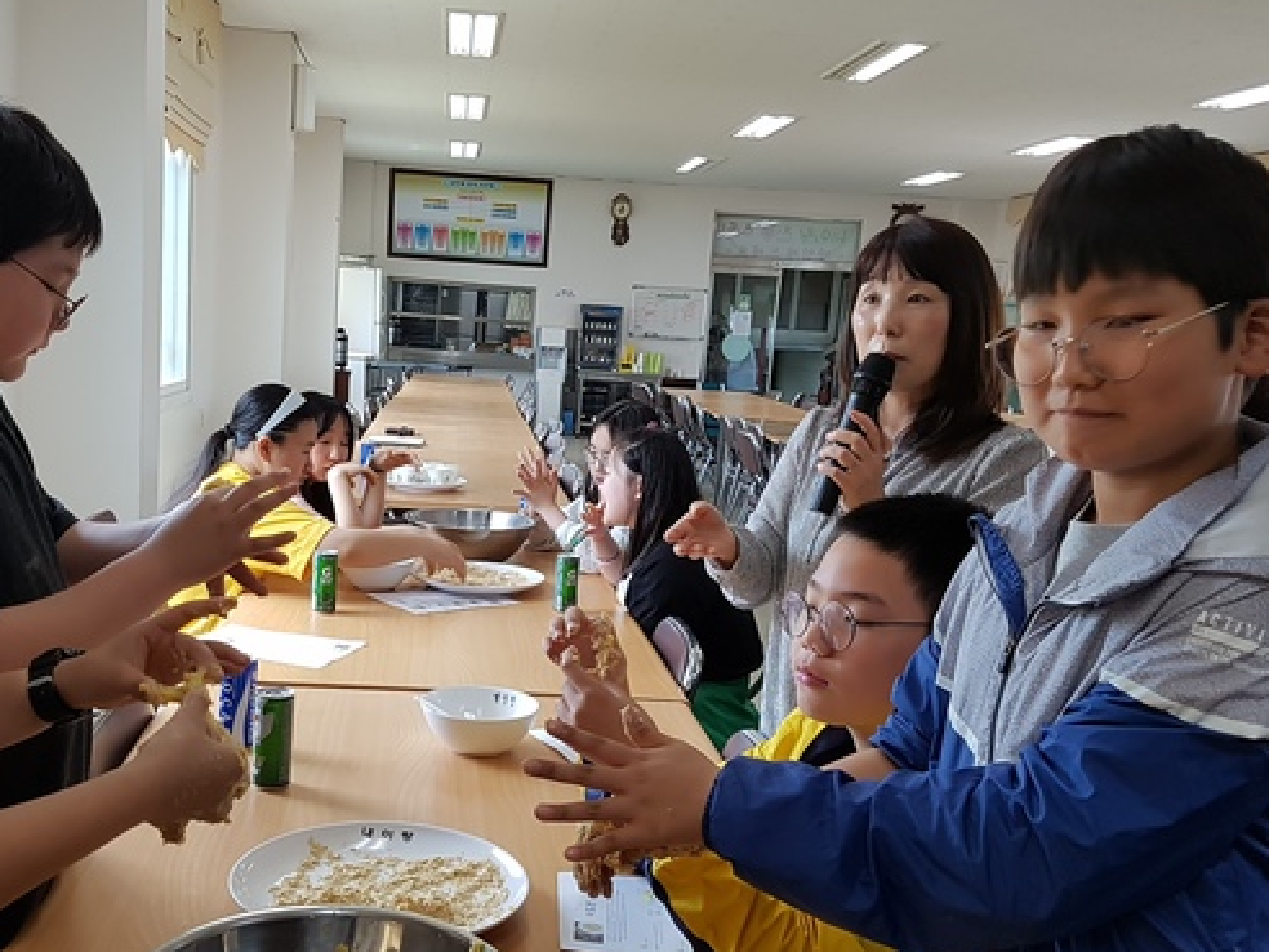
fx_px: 1356
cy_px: 484
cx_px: 506
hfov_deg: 49.8
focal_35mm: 37
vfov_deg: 38.7
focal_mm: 4.2
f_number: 1.7
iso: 64
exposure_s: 1/120
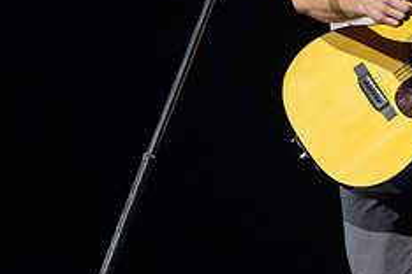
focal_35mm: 370
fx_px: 4234
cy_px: -36
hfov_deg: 5.6
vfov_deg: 3.7
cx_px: 275
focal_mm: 140
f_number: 2.8
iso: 1600
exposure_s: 1/800
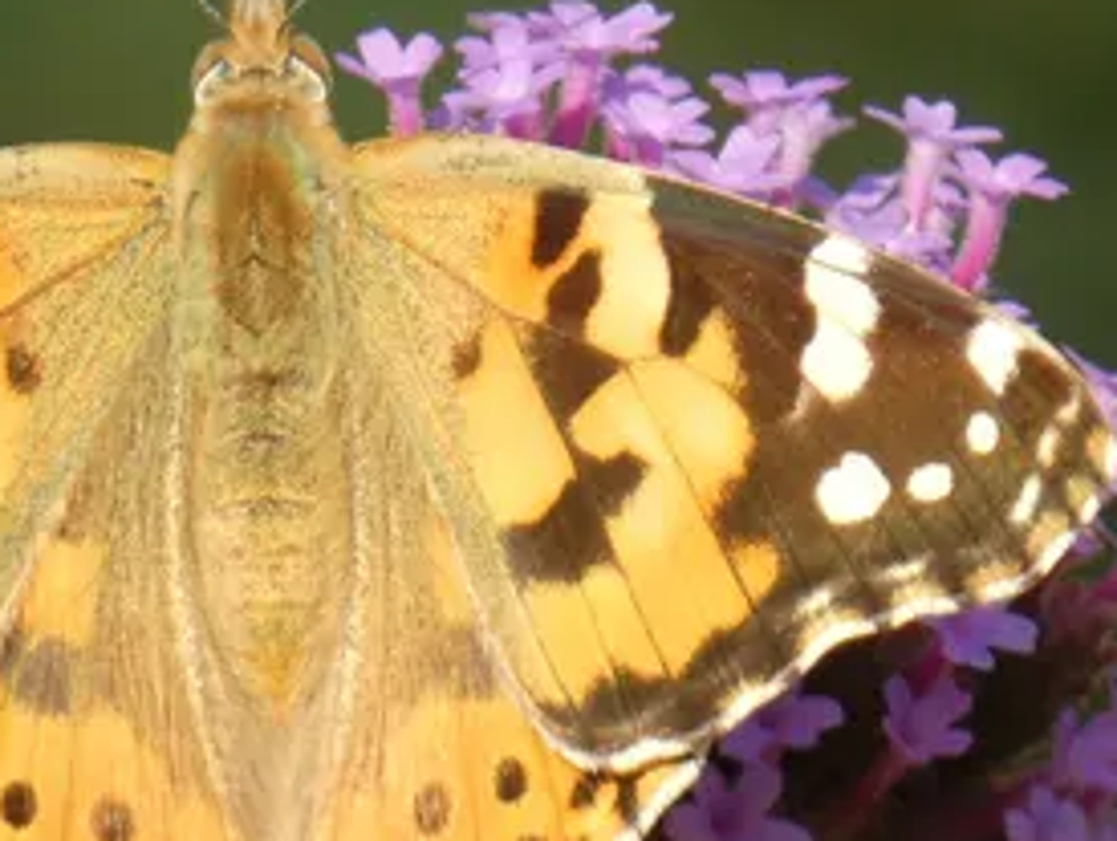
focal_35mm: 1234
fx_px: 39871
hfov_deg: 1.6
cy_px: 305
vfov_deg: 1.2
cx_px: 272
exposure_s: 1/100
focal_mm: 95.2
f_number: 5.6
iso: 100
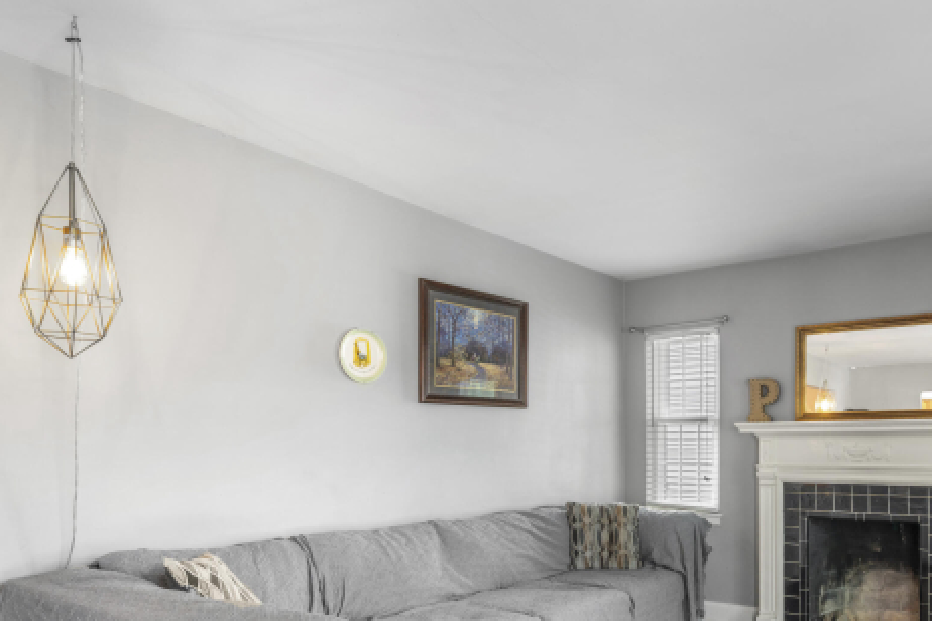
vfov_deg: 48.1
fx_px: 673
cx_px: 629
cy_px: 450
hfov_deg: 67.3
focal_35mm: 26
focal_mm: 16
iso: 400
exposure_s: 1
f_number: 8
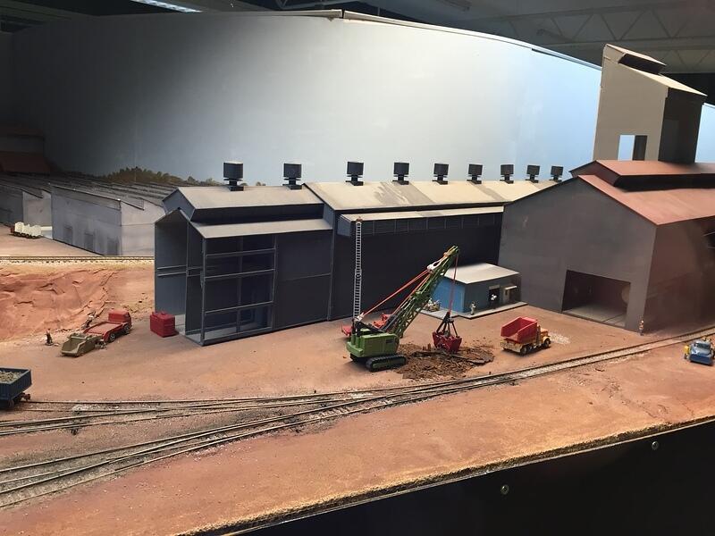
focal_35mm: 29
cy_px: 268
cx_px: 358
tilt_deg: -11.4
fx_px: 599
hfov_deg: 61.7
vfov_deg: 48.2
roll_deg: -3.3
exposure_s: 1/33
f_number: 2.2
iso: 100
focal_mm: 4.15
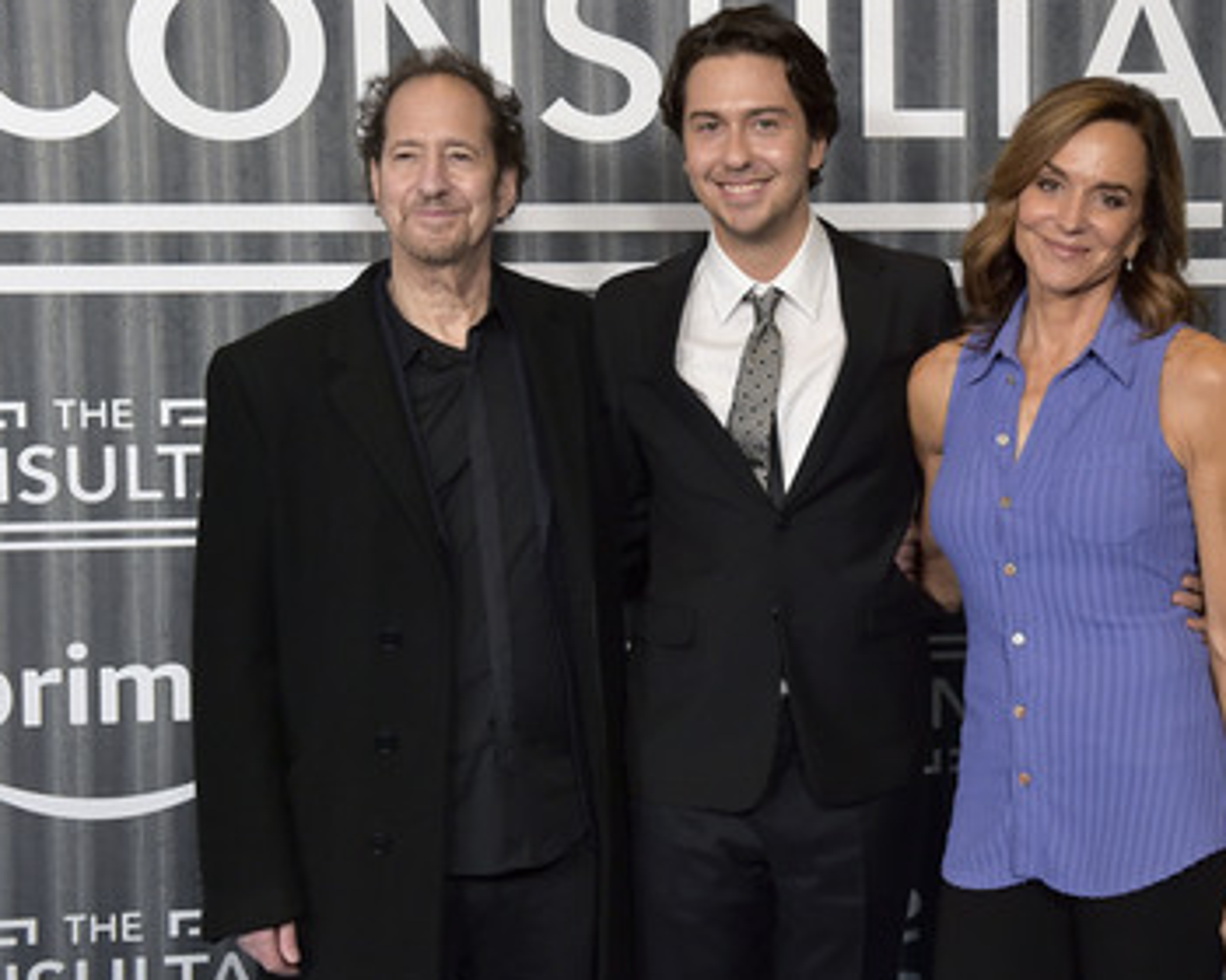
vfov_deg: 26.2
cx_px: 743
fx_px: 2105
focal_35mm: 58
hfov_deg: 32.4
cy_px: 490
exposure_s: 1/250
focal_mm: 48
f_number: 6.3
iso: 2500
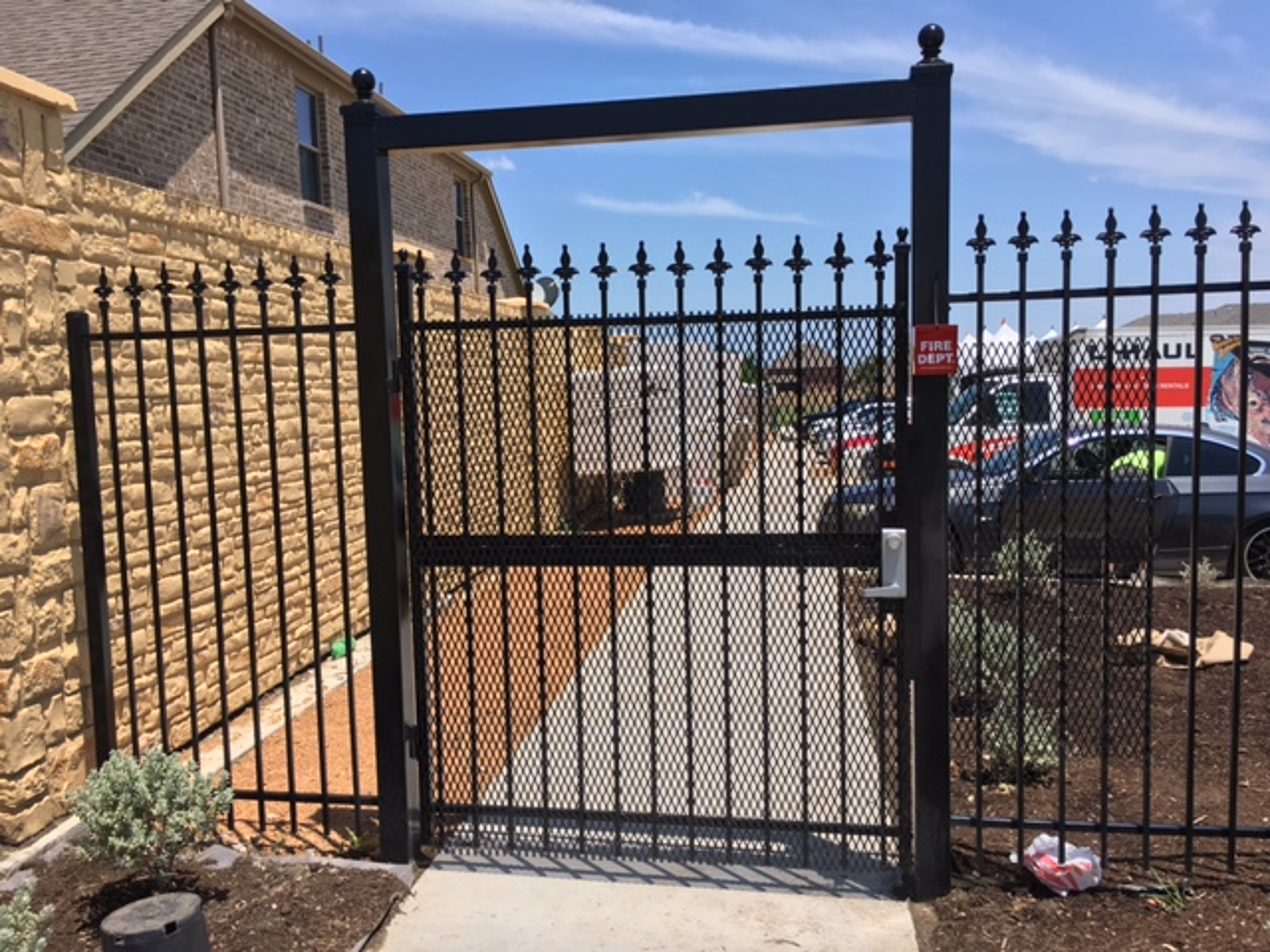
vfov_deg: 48.2
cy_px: 476
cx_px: 635
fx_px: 1064
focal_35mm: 29
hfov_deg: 61.7
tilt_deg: -3.5
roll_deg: +1.3
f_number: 2.2
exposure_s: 1/1709
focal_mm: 4.15
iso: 25
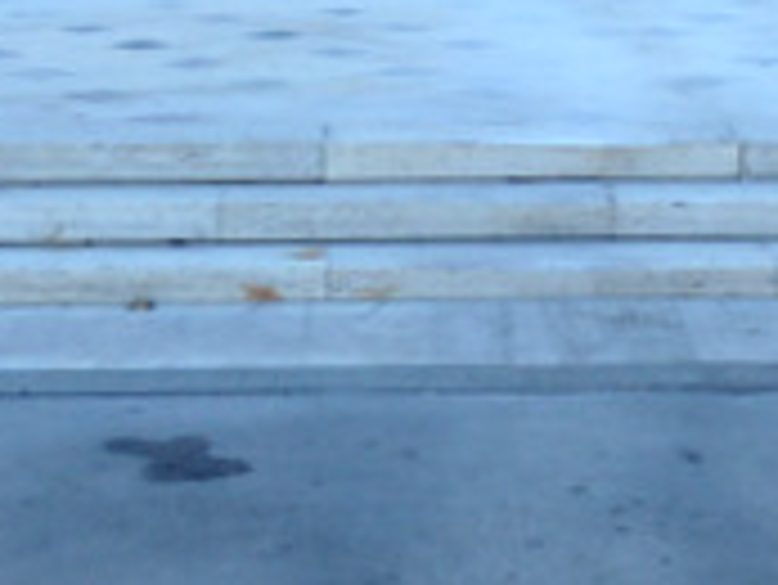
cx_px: 445
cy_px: -223
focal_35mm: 104
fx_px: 2339
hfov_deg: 18.9
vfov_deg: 13.6
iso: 125
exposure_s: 1/250
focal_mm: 6.4
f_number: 4.5
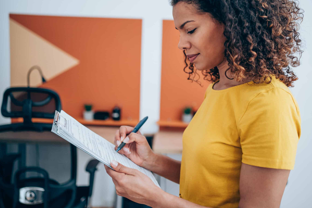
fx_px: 338
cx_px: 170
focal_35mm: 39
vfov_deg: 34.2
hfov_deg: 49.5
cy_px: 93
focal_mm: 35
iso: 800
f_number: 2.2
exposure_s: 1/320
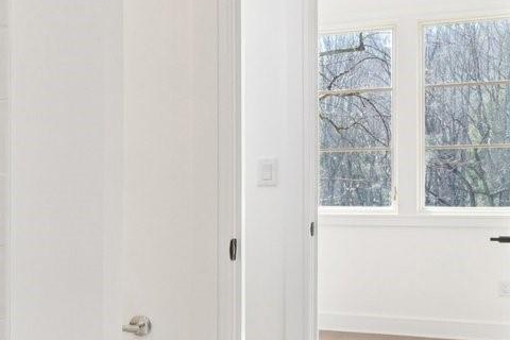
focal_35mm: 64
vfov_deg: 21.1
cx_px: -298
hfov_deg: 23.5
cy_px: 233
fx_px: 907
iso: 400
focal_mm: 10
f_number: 8
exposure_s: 1/30
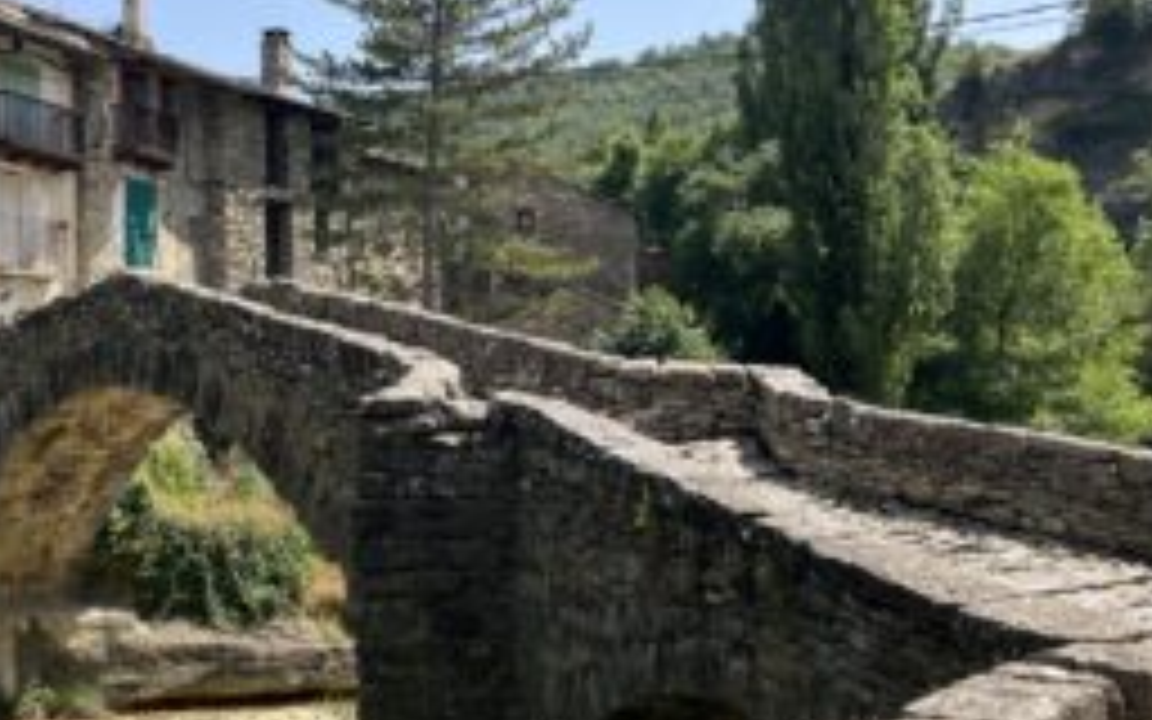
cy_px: 346
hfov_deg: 44.5
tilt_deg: +2.1
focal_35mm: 43
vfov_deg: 29.9
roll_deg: +1.1
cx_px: 274
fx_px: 1350
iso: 50
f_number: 1.5
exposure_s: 1/2299
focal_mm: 5.7
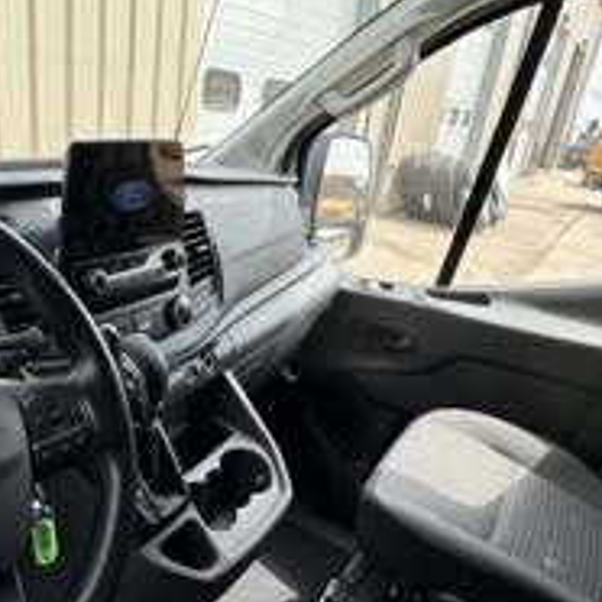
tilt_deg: -25.4
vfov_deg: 50.2
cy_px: 401
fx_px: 630
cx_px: 210
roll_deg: -5.6
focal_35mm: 32
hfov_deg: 50.4
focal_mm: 2.22
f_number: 2.2
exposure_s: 1/182
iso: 40
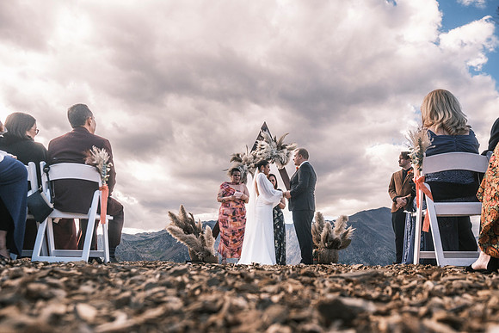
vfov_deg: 46.2
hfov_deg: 65.1
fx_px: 391
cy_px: 166
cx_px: 250
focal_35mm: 28
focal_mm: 18
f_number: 2.5
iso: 400
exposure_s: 1/5000
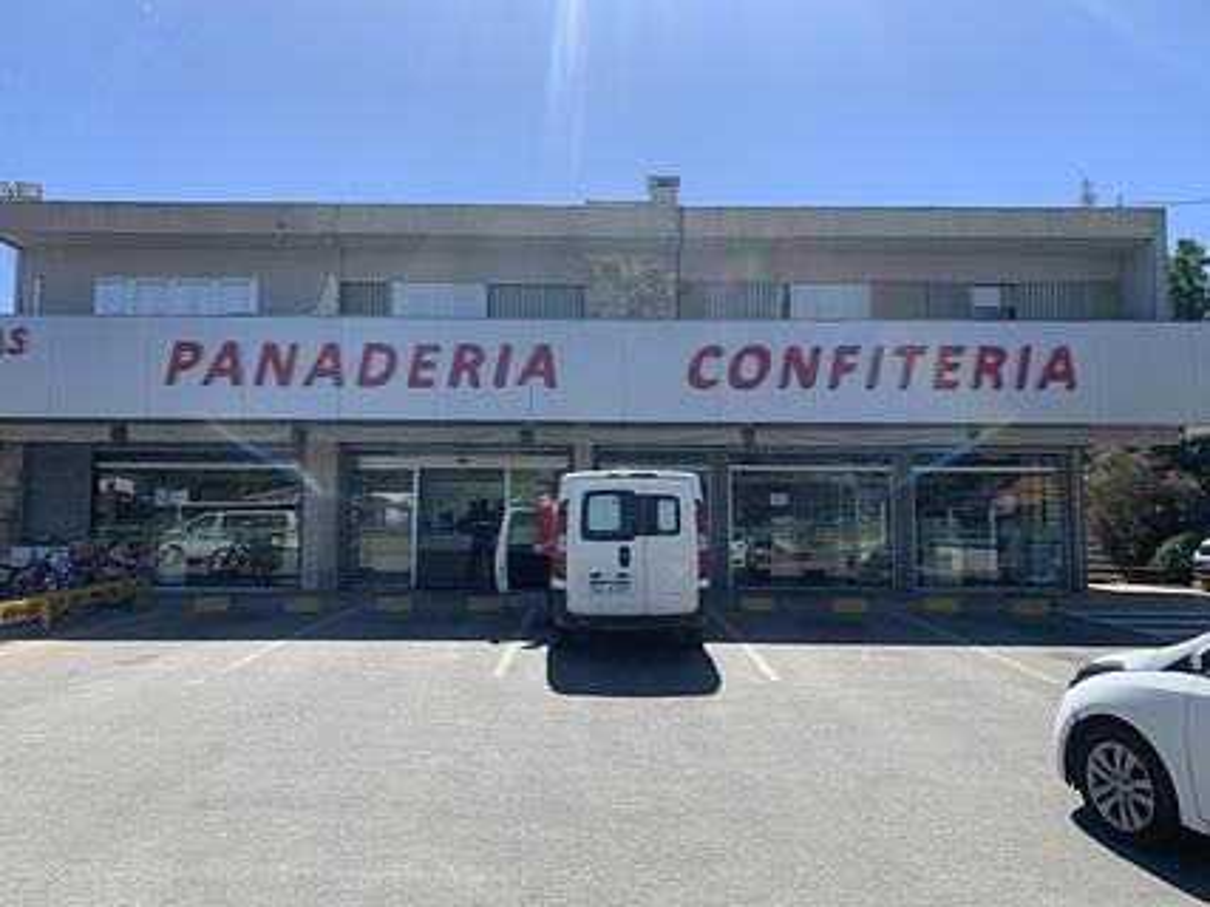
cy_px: 454
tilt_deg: +3.9
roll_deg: +0.3
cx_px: 605
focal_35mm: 26
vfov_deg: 53.0
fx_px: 909
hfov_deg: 67.3
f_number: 1.8
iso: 25
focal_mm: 4.25
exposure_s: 1/2114
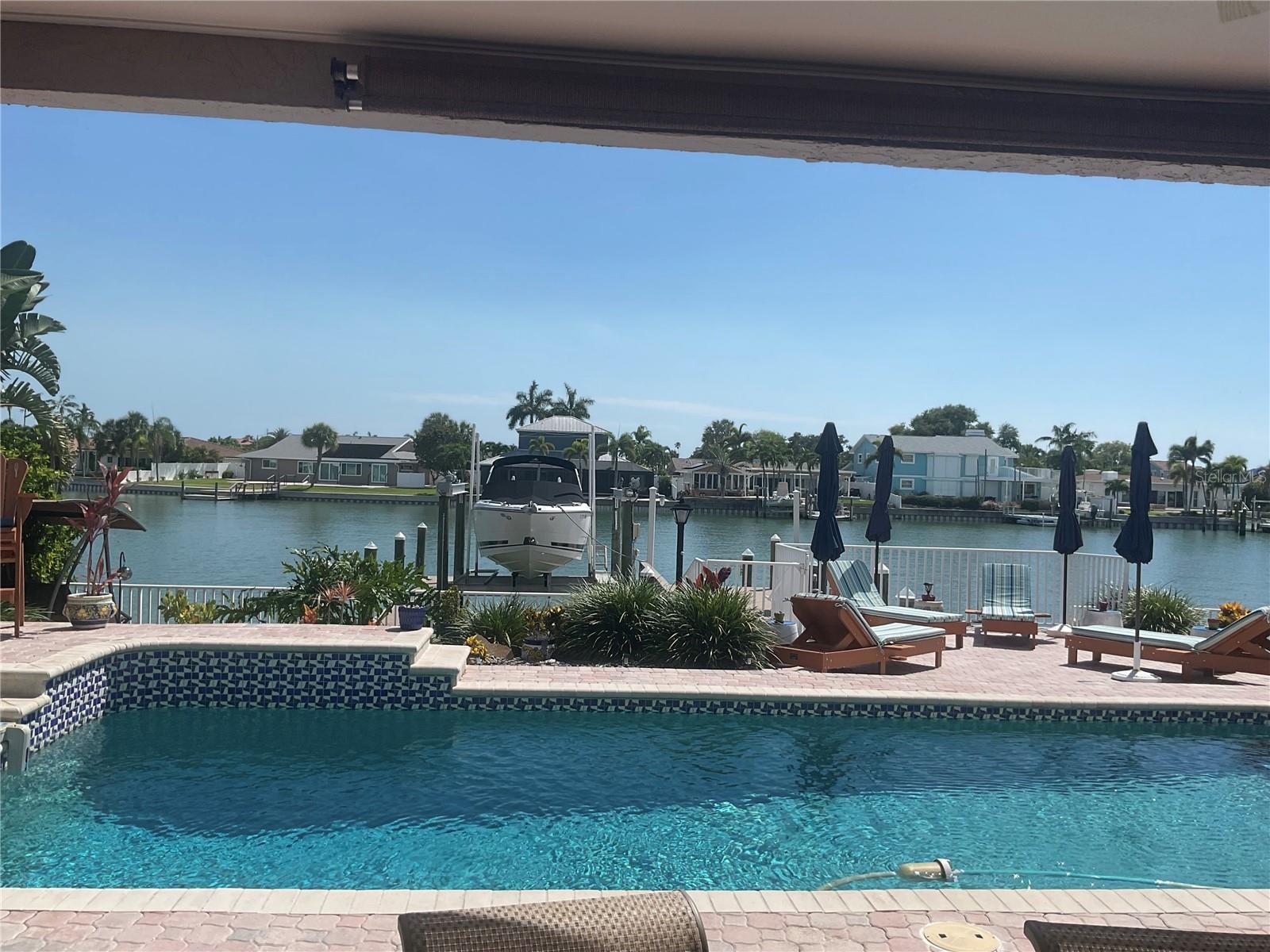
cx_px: 635
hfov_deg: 61.7
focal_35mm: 29
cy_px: 476
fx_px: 1064
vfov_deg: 48.2
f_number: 1.8
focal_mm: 3
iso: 16
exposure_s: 1/3322
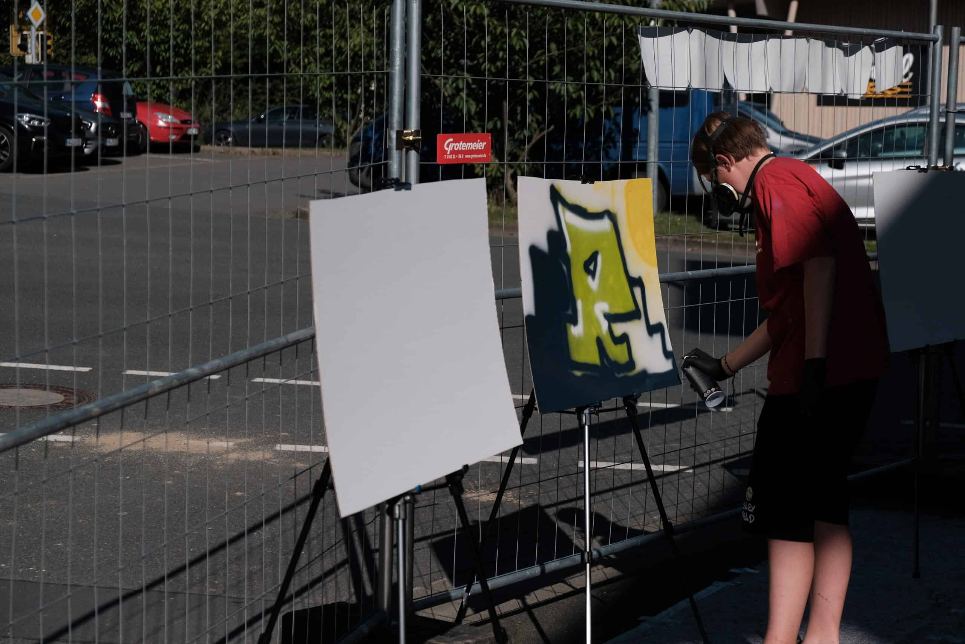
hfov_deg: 27.7
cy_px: 322
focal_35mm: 73
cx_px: 482
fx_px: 1957
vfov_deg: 18.7
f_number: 4
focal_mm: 48.4
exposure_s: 1/4000
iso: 200
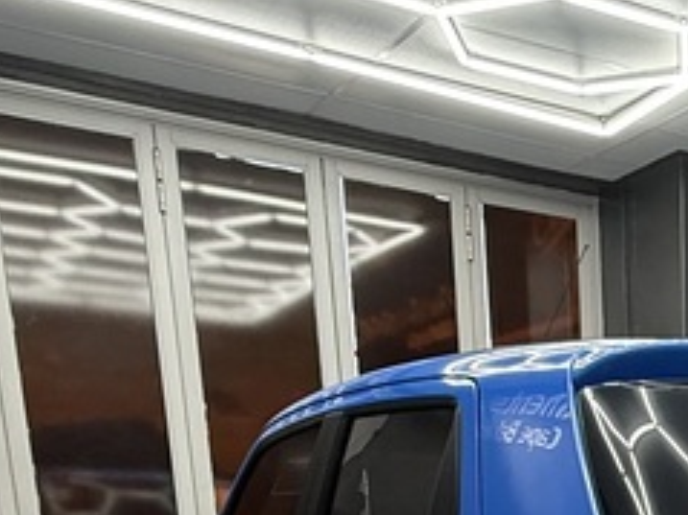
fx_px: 1192
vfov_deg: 20.5
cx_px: 901
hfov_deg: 27.0
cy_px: 797
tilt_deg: -12.5
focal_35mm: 60
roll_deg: -1.2
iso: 200
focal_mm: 2.22
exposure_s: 1/50
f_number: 2.2
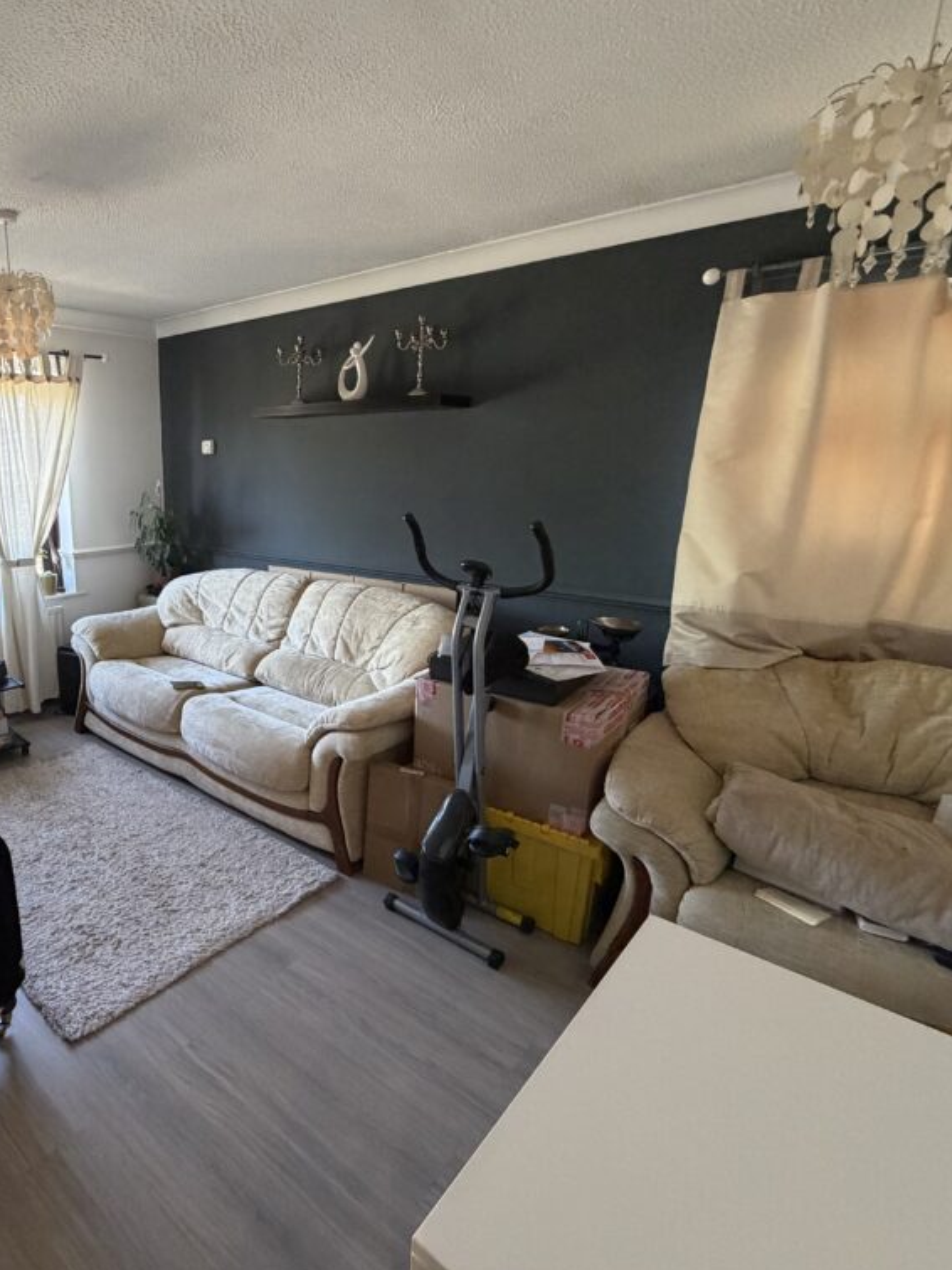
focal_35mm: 19
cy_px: 632
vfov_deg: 84.7
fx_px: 697
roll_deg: +0.5
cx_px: 227
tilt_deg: -14.3
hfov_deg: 64.2
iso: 320
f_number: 2.2
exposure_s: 1/63
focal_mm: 2.22
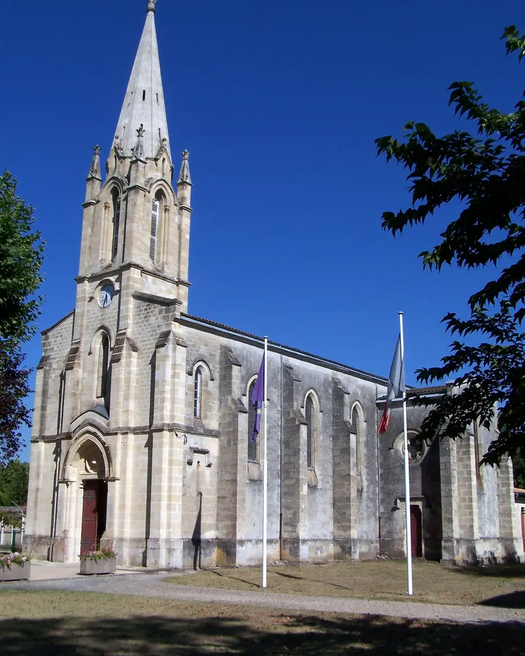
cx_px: 260
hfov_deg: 37.3
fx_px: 777
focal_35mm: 40
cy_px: 332
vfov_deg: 45.8
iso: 80
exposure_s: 1/640
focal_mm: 6.3
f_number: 5.6
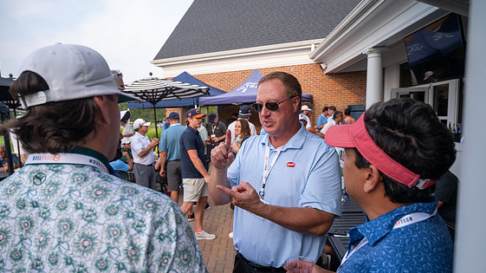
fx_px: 335
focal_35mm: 26
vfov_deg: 44.2
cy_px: 159
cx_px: 237
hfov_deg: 71.9
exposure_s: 1/800
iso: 500
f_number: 4
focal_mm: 24
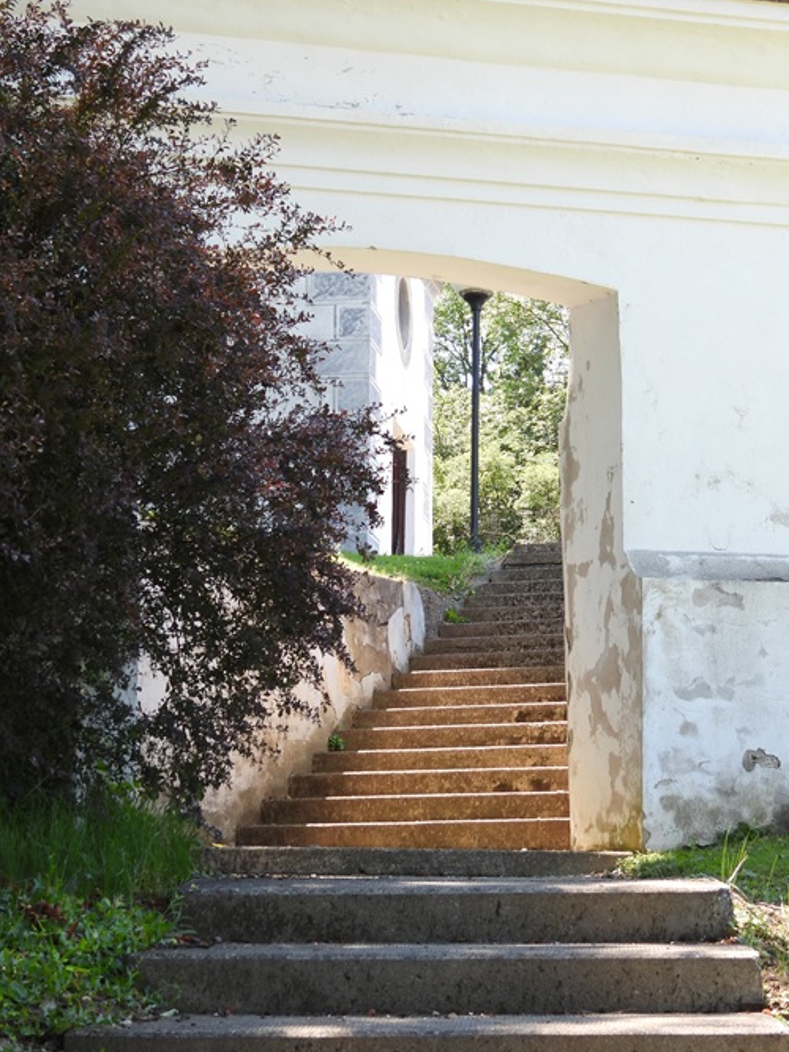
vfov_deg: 23.3
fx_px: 2554
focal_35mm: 84
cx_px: 447
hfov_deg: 17.6
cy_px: 468
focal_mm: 12.5
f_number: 3.5
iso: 100
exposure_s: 1/160
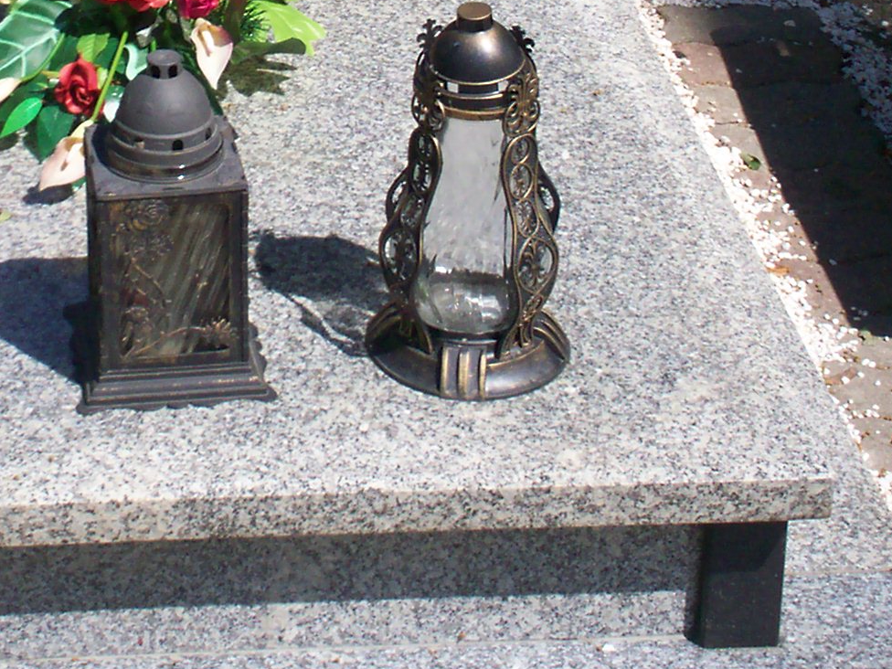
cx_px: 226
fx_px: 2448
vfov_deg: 15.0
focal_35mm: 95
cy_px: -125
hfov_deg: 20.5
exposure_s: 1/652
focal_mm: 6
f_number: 4.5
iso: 100
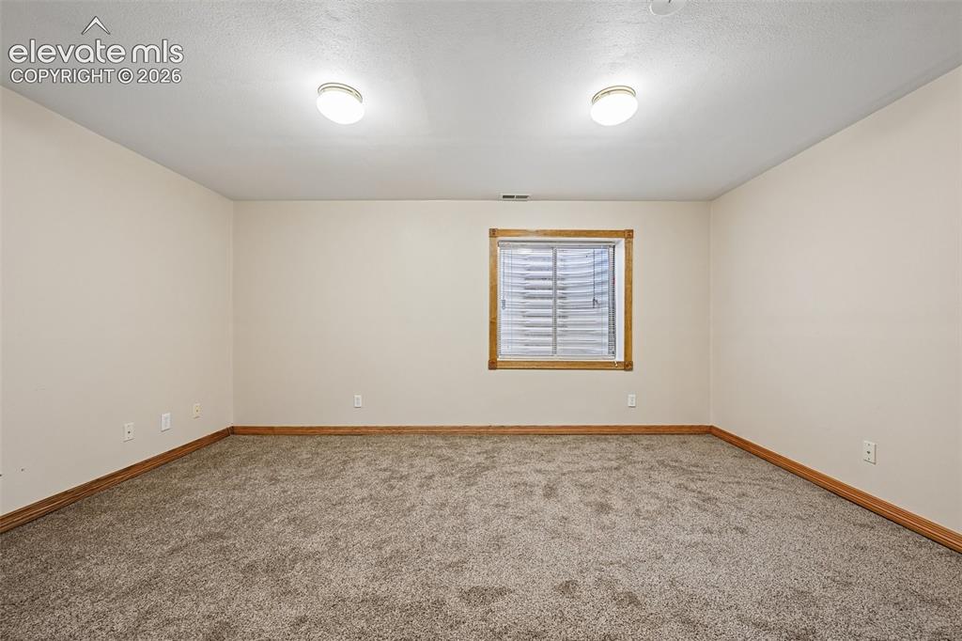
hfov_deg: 104.3
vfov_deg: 81.2
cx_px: 481
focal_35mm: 14
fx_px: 374
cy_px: 320
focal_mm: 14
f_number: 10
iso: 400
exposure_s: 1/13
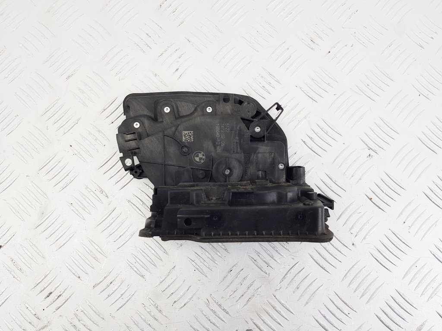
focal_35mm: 26
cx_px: 221
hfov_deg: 67.3
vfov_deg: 53.1
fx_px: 332
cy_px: 166
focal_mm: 4.2
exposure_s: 1/100
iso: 50
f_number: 1.7
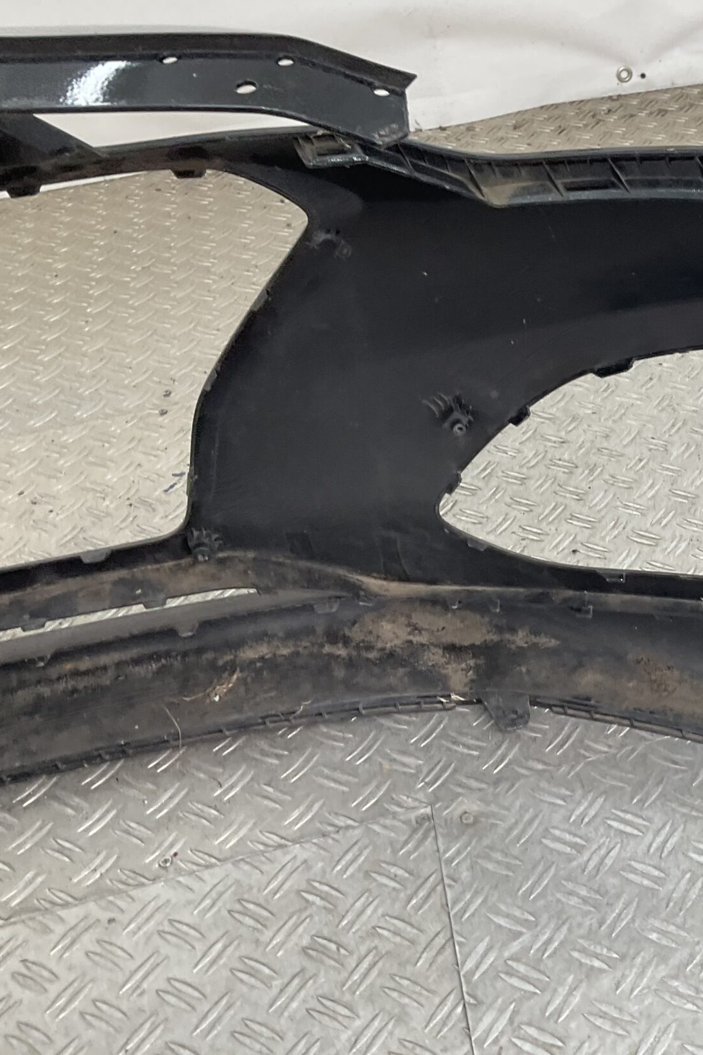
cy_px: 450
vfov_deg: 41.8
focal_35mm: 47
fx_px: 1377
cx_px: 743
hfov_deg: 26.7
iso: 25
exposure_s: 1/120
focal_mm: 3
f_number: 1.8
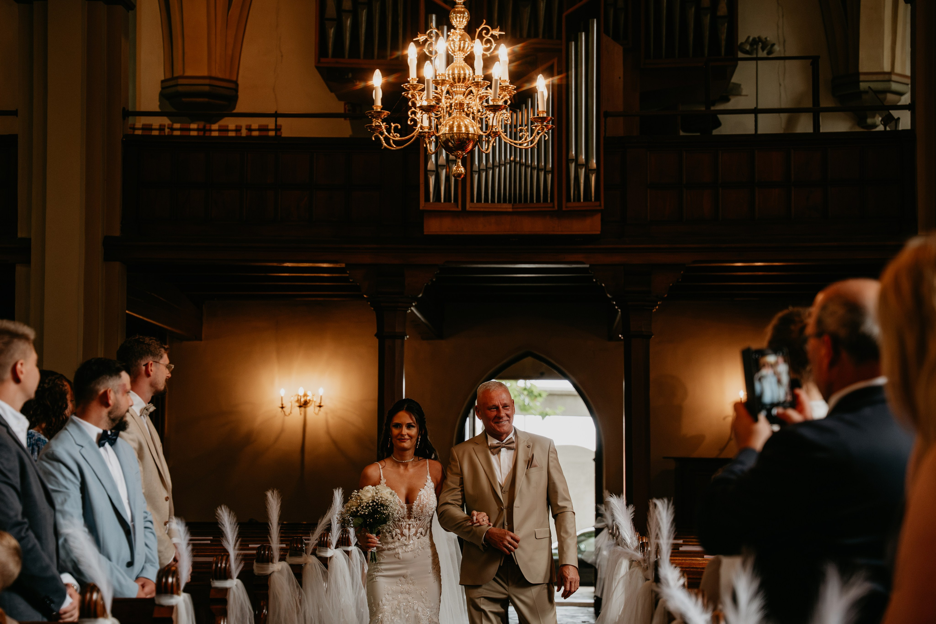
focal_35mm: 70
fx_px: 1820
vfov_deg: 19.5
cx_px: 468
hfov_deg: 28.8
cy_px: 312
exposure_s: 1/500
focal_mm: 70
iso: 1000
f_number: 2.8
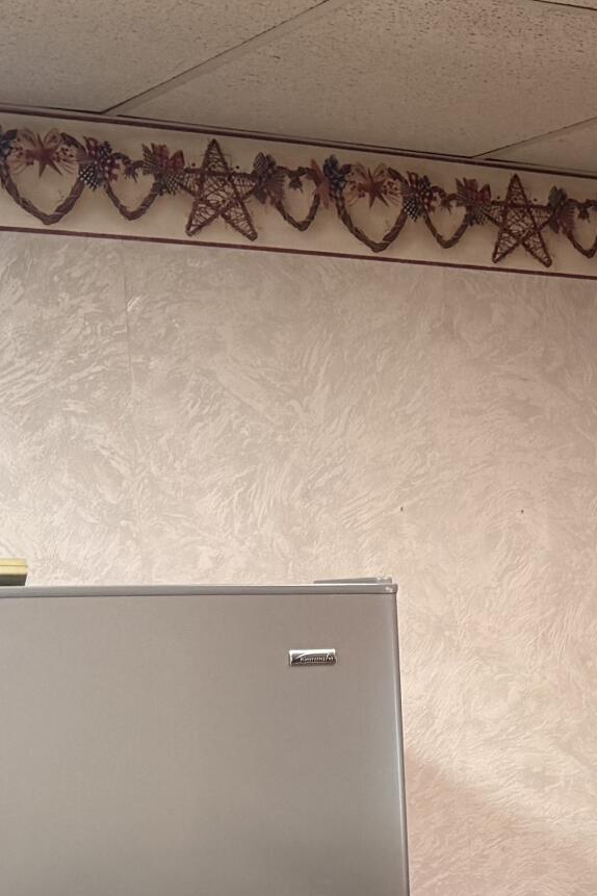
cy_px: 803
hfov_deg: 14.7
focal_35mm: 87
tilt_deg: -4.7
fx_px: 2164
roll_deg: +1.1
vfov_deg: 22.8
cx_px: 878
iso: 200
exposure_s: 1/60
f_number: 1.78
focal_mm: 6.76
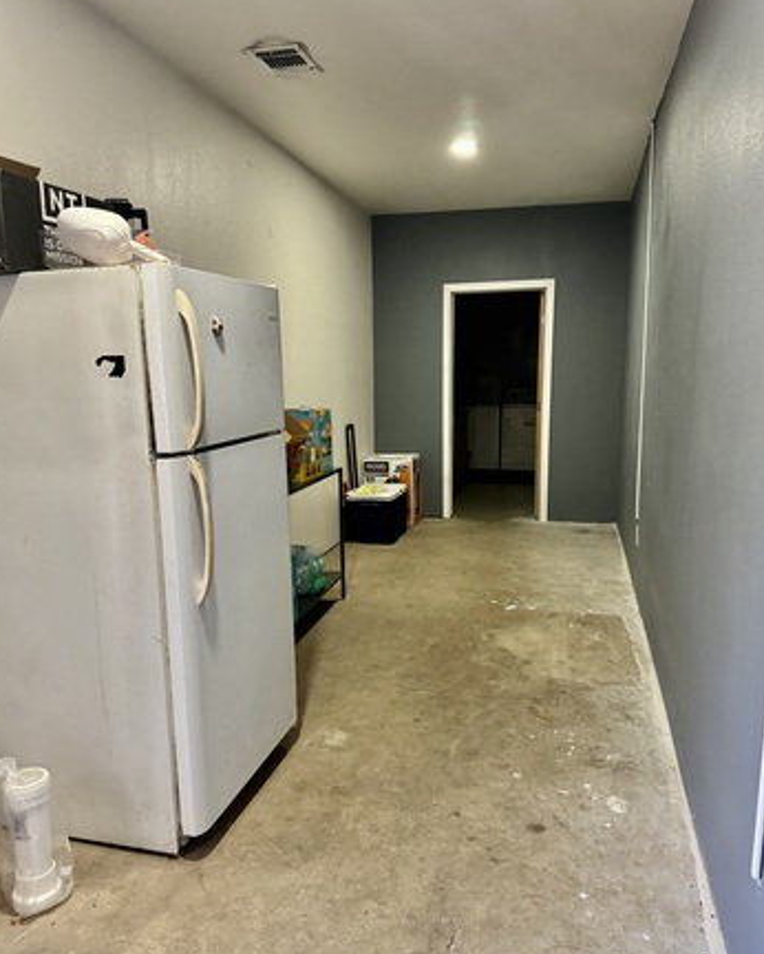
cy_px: 486
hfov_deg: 55.0
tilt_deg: -7.7
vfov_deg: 66.0
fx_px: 734
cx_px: 386
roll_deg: +0.4
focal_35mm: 26
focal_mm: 6.76
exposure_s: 1/60
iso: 500
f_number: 1.78
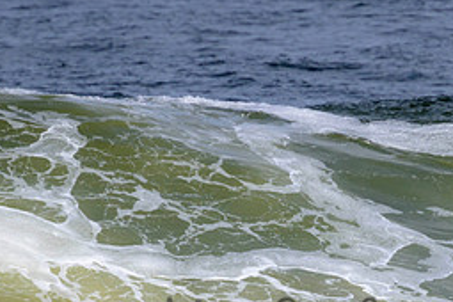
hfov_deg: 1.1
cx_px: 350
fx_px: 22862
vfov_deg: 0.8
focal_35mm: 1817
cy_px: 310
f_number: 11
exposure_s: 1/2000
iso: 640
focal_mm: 800
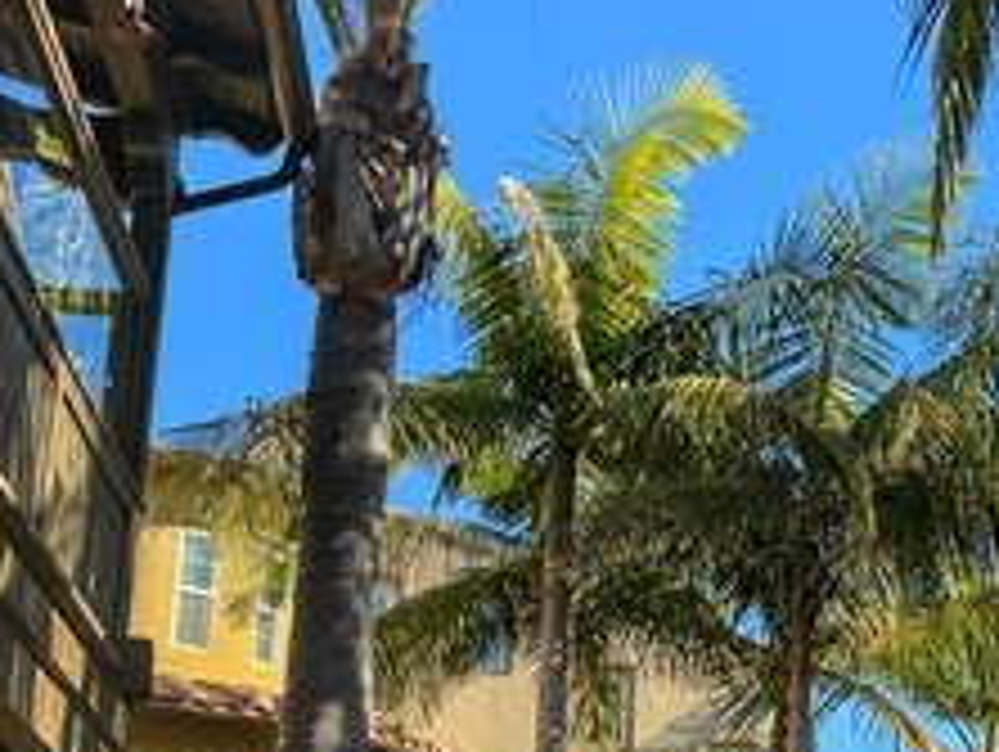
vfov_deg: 20.4
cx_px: 952
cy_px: 540
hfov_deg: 25.9
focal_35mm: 72
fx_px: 2080
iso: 80
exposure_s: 1/1597
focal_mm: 6.86
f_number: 1.78
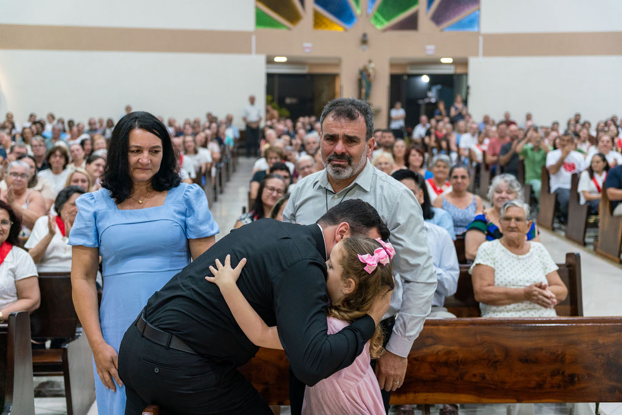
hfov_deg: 46.5
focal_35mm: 42
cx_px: 311
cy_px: 208
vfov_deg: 32.0
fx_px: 724
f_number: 2.8
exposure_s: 1/125
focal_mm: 41.9
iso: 1600
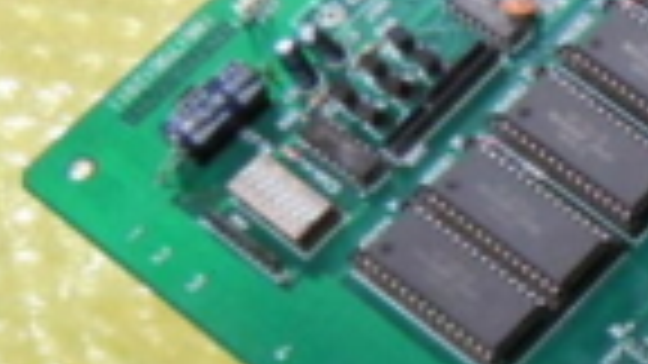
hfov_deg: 14.1
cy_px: 310
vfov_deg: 8.9
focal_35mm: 136
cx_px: 1148
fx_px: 2337
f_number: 3.5
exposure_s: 1/10
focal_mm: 5.4
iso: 400
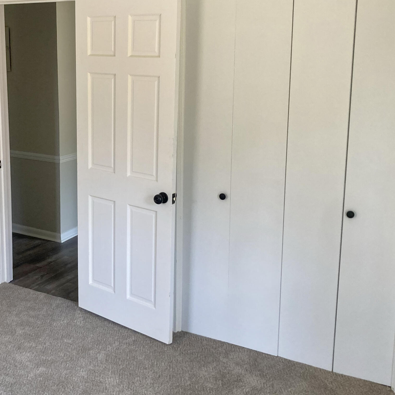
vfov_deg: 37.5
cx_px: 118
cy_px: 175
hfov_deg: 37.0
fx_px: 581
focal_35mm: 45
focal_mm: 3.99
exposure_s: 1/93
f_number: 1.8
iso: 80
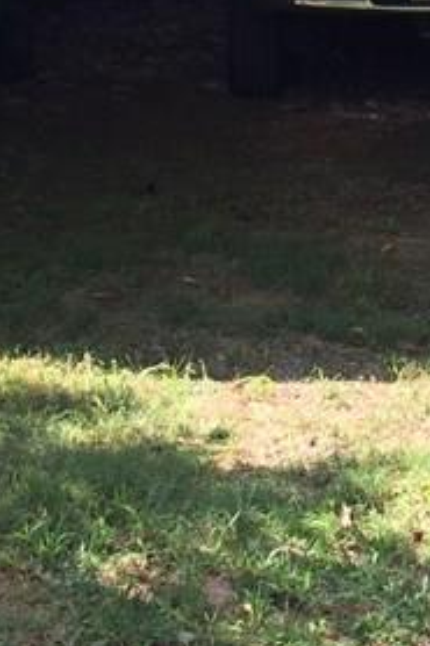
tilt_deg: -6.2
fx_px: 1991
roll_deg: +0.5
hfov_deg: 12.3
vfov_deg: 17.2
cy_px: -214
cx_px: 177
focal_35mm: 111
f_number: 2.2
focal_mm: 4.15
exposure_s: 1/246
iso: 32
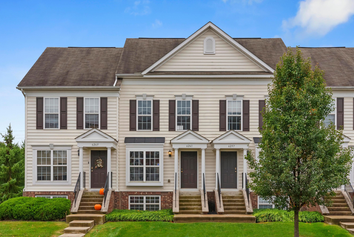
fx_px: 433
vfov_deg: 30.5
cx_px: 177
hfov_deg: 44.5
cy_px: 118
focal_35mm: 44
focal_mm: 44
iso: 640
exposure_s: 1/200
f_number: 9
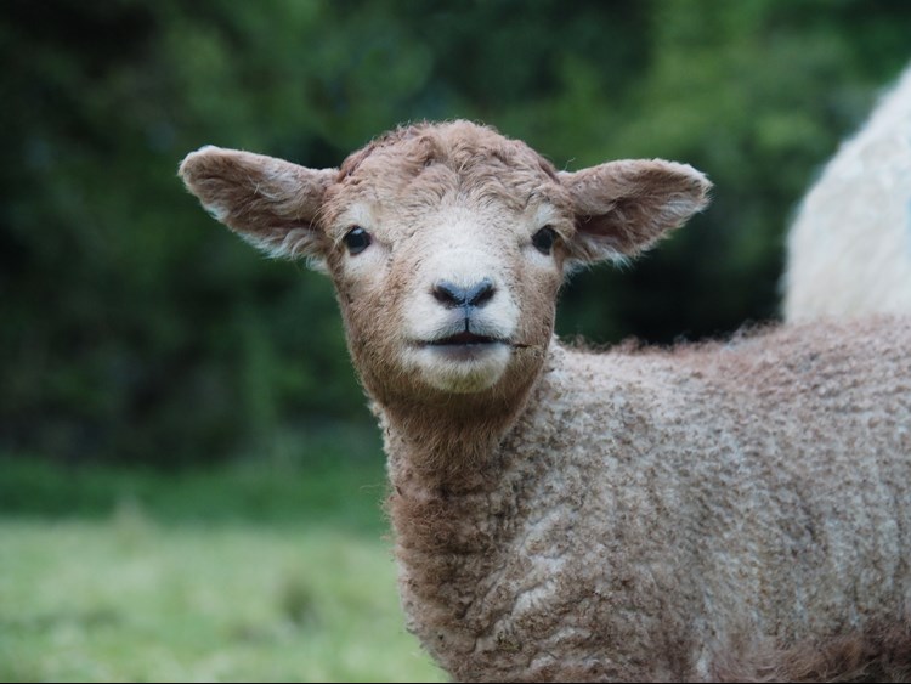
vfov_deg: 10.6
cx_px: 456
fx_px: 3686
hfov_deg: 14.1
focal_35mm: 140
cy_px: 342
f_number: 5.5
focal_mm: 70
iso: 1600
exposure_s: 1/60
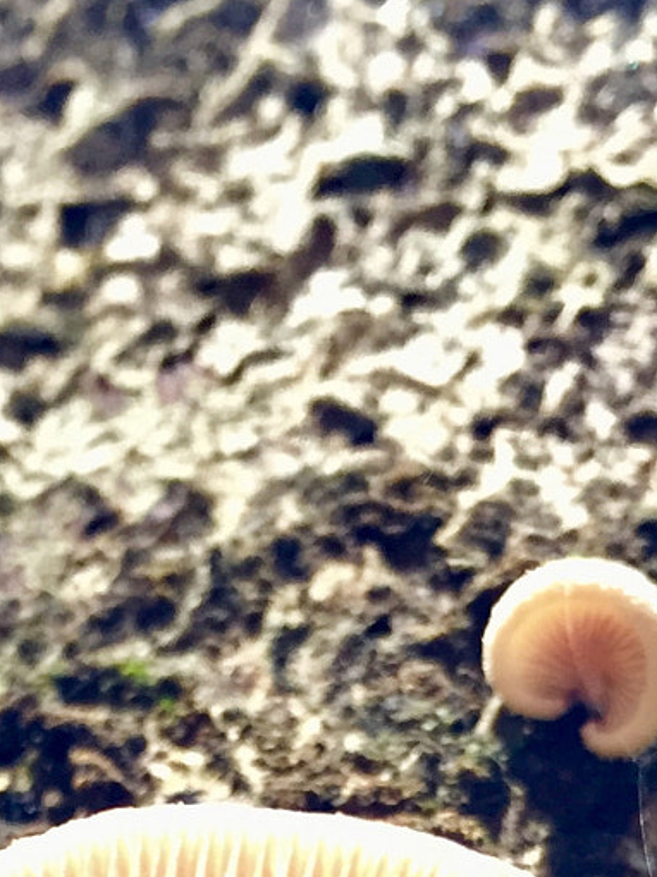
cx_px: 310
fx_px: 2305
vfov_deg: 19.4
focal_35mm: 91
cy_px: 1221
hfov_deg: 16.2
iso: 125
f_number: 2.2
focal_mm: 4.15
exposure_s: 1/33
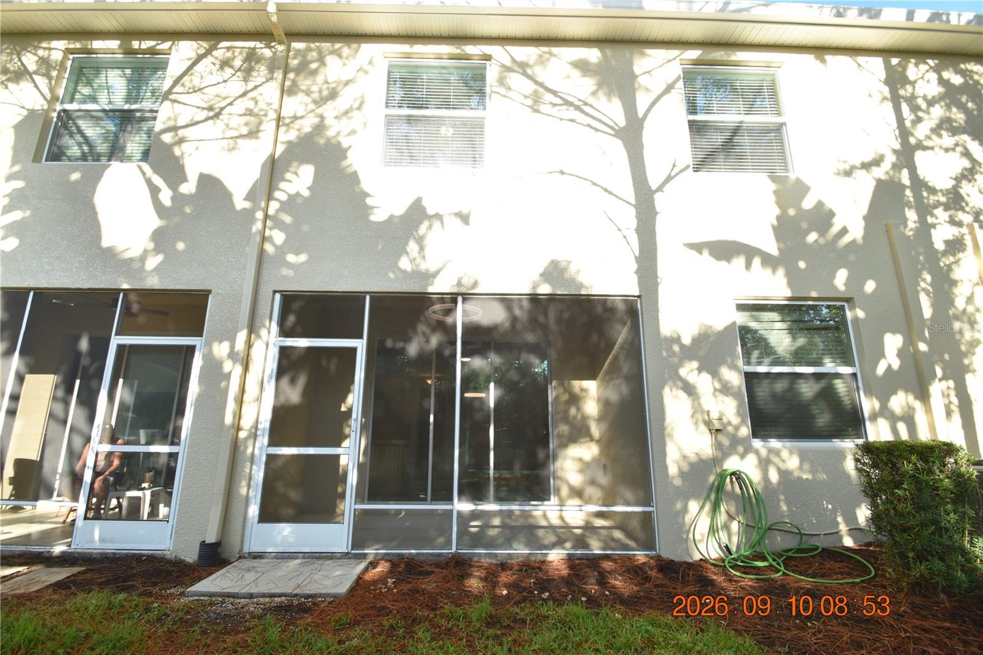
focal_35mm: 15
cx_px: 492
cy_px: 328
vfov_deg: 77.3
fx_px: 409
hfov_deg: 100.4
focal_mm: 10
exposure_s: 1/250
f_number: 8
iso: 400
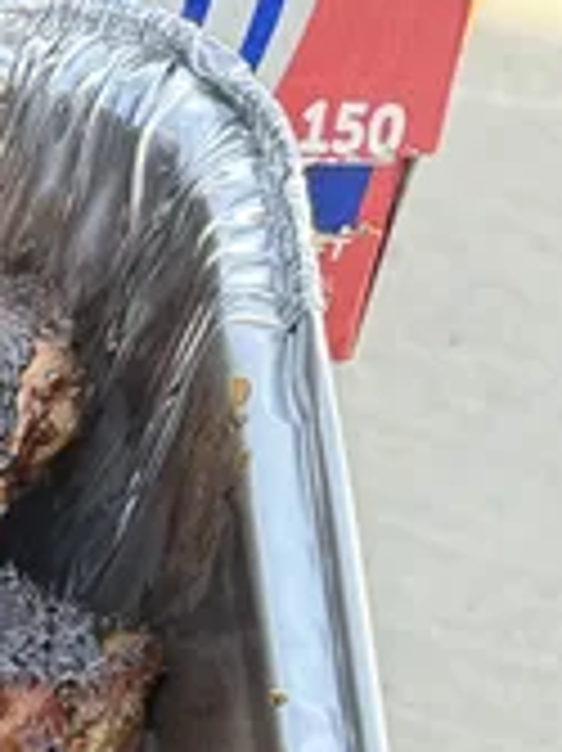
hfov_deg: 11.4
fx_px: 2493
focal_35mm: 115
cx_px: -611
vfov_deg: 13.3
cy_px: 1747
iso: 100
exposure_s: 1/307
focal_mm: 6.76
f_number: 1.78
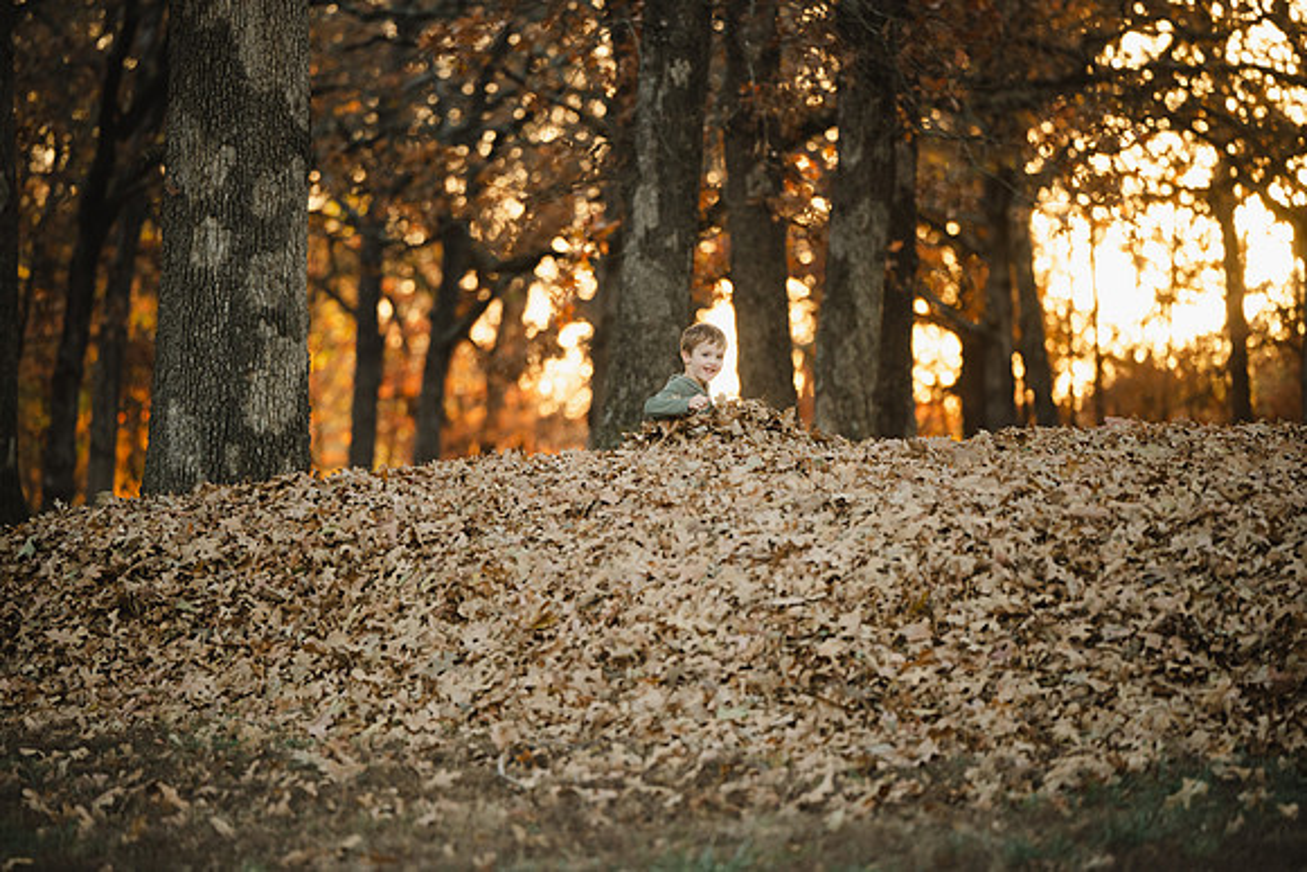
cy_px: 436
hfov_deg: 11.4
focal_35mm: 180
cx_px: 654
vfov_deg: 7.6
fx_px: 6536
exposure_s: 1/640
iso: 800
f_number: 2.8
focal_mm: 180
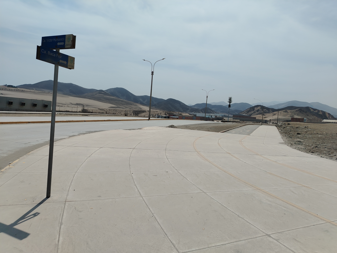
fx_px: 234
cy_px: 126
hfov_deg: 71.6
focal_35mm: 24
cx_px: 168
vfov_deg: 56.8
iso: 100
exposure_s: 1/2280
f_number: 1.75
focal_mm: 5.25
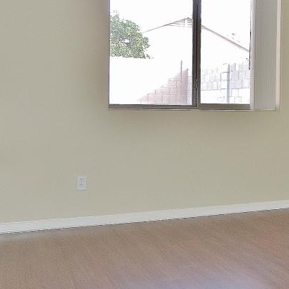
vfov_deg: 31.6
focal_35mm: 54
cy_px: 117
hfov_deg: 29.1
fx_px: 510
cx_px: 303
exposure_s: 1/30
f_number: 3
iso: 200
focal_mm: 4.3
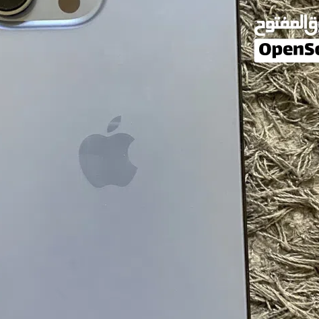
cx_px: 153
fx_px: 323
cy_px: 160
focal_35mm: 31
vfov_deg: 52.5
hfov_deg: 52.5
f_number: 1.8
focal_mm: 4.25
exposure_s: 1/40
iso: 1600
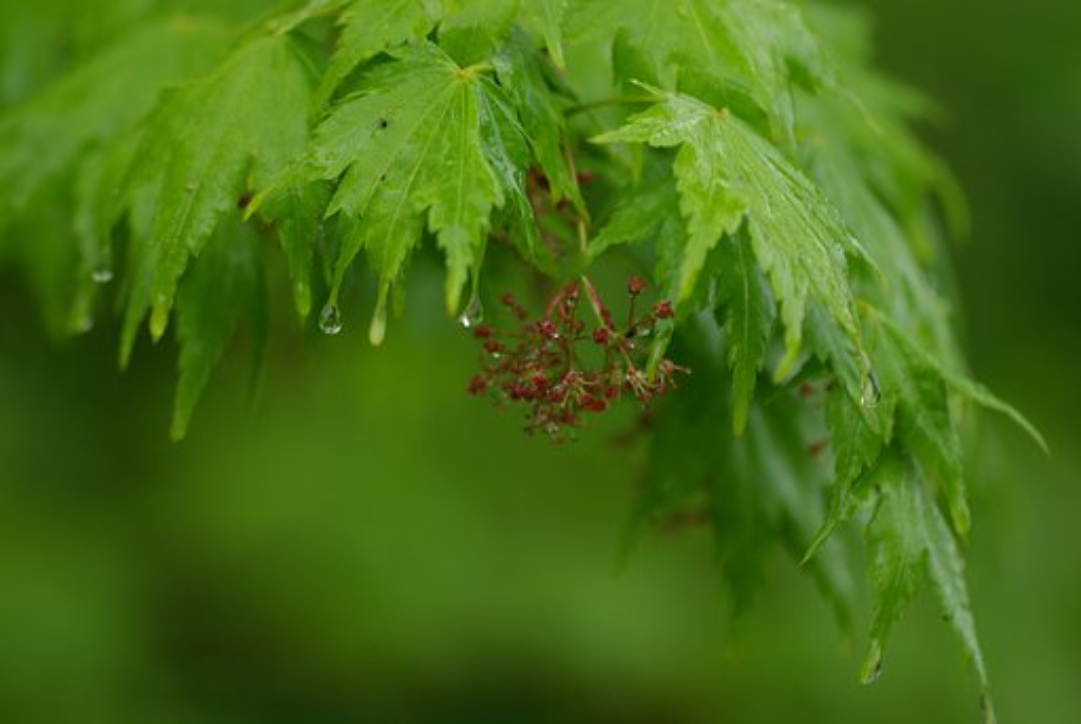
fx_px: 8119
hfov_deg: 7.6
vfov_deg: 5.1
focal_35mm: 270
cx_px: 540
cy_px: 362
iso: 100
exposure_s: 1/100
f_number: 3.5
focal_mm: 180
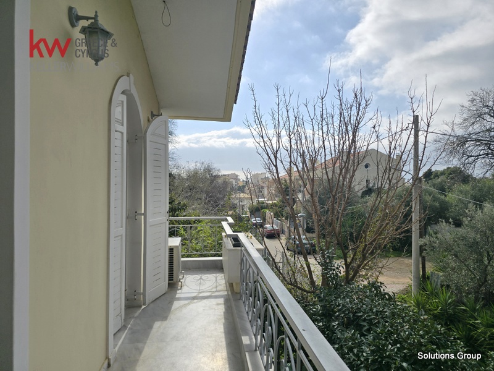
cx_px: 247
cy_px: 186
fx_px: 328
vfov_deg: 58.9
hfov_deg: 73.9
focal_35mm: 23
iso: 12
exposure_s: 1/1899
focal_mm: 6.3
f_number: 1.7
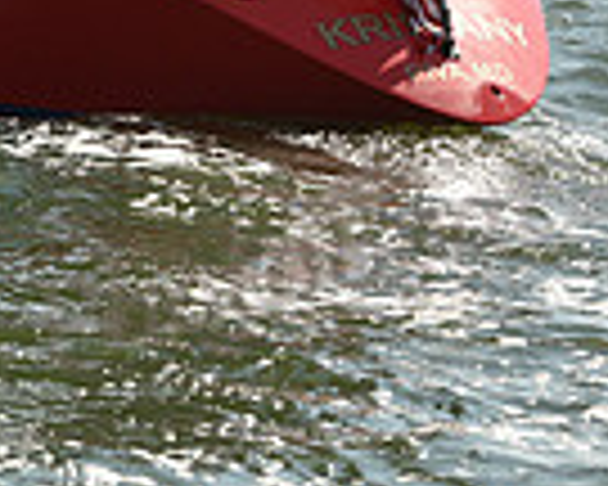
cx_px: -194
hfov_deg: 6.8
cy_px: -376
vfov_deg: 5.4
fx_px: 5074
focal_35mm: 282
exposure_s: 1/1600
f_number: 8
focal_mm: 70
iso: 320
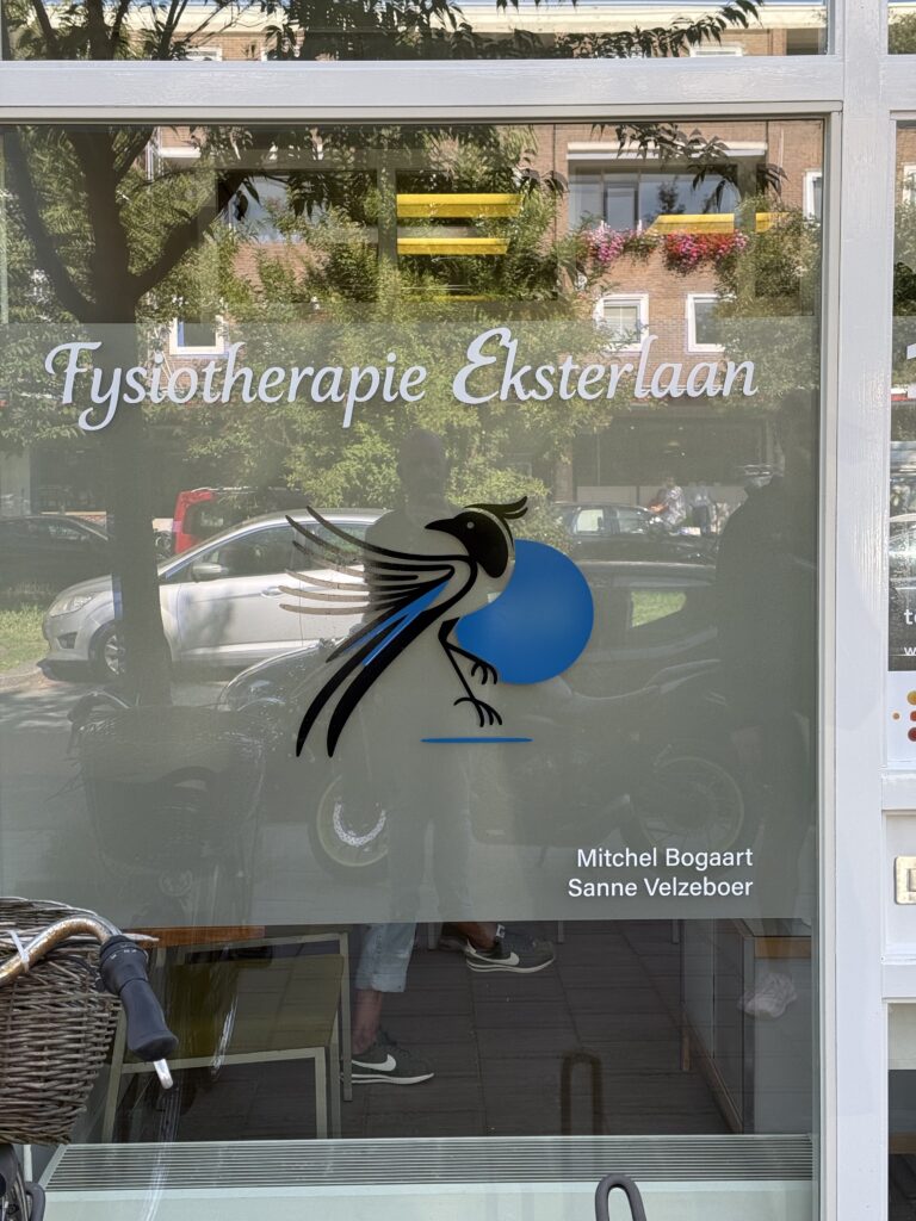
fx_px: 1694
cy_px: 610
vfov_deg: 39.7
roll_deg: +0.1
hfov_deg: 30.3
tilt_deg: -3.9
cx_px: 458
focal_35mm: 48
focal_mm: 6.76
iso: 64
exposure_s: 1/432
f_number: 1.78
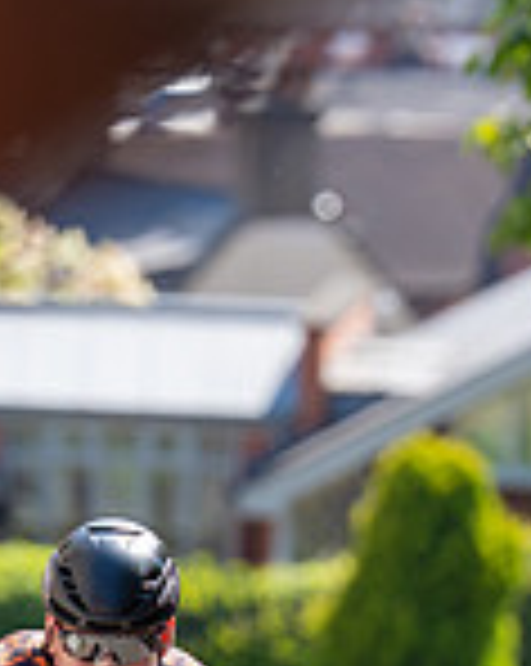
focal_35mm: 609
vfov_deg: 3.2
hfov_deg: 2.5
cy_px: 673
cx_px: 32
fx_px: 11988
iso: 200
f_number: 3.5
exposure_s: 1/1000
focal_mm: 165
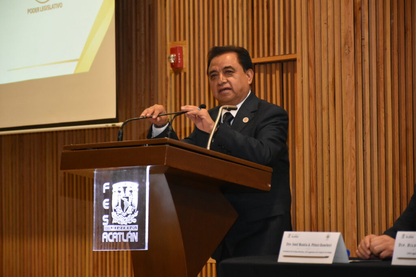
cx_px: 208
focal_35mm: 150
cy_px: 138
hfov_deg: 13.7
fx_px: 1733
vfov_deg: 9.2
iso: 3200
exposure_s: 1/60
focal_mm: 100
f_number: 5.6
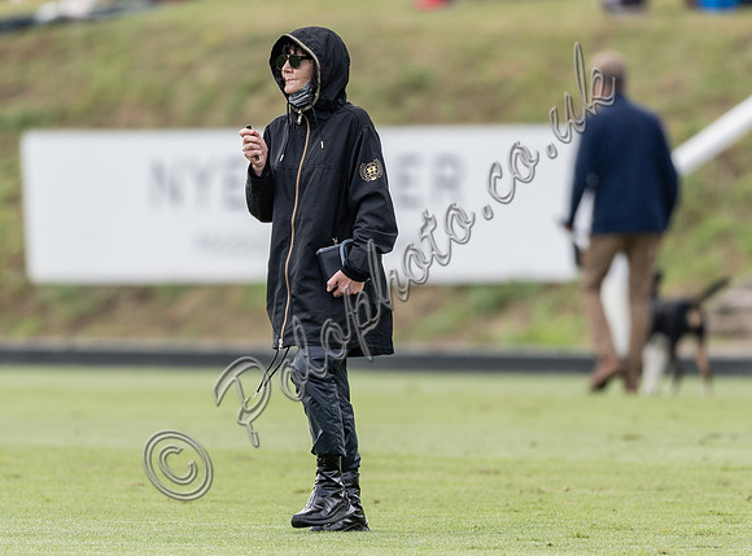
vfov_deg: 1.5
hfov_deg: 2.0
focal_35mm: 985
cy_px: 293
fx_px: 21303
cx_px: 332
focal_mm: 500
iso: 400
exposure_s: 1/1600
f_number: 4
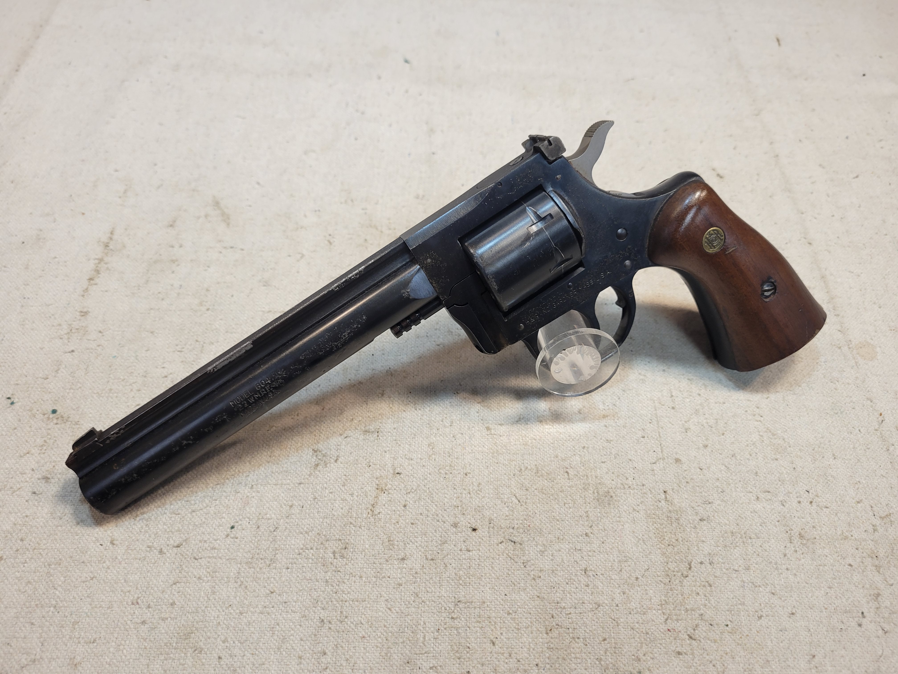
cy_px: 337
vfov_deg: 53.1
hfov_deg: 67.3
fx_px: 674
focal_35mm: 26
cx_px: 449
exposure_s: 1/120
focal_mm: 5.4
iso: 80
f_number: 1.8
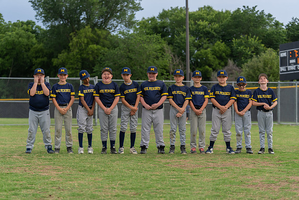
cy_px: 100
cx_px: 150
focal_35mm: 84
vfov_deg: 16.3
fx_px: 698
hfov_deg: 24.2
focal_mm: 84
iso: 200
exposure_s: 1/320
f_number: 3.2
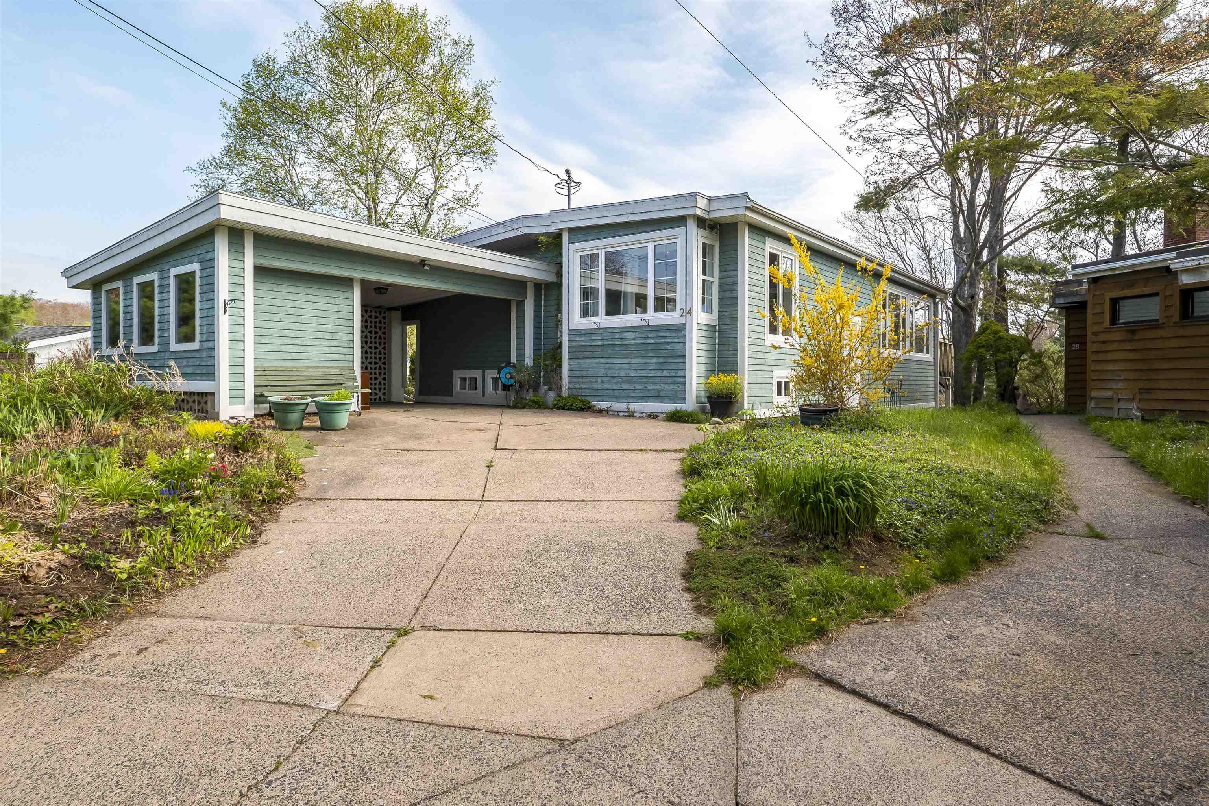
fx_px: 655
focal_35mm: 20
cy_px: 403
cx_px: 604
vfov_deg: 63.2
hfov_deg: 85.4
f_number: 6.3
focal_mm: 13
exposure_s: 1/800
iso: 400
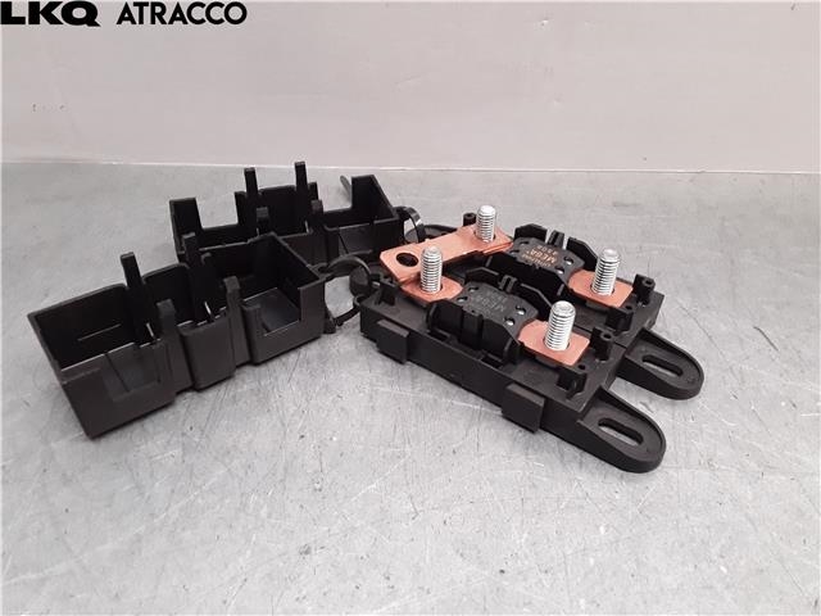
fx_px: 664
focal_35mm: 28
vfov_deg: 49.7
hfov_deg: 63.4
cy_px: 308
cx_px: 410
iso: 100
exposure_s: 1/100
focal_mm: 2.91
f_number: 1.9
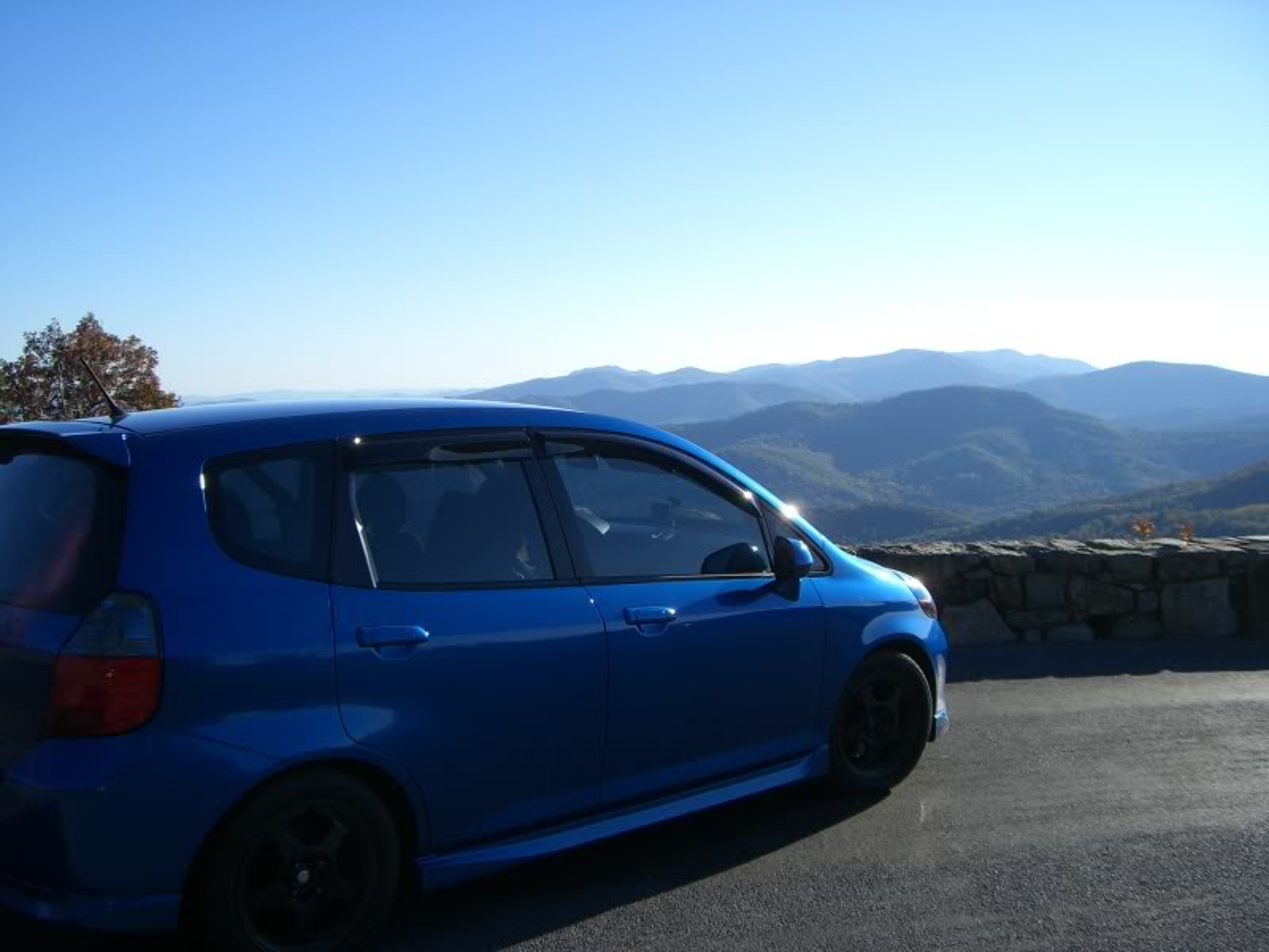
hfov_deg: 49.0
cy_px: 476
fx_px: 1393
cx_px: 634
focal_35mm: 38
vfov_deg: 37.7
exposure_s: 1/500
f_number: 4.3
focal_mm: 6.2
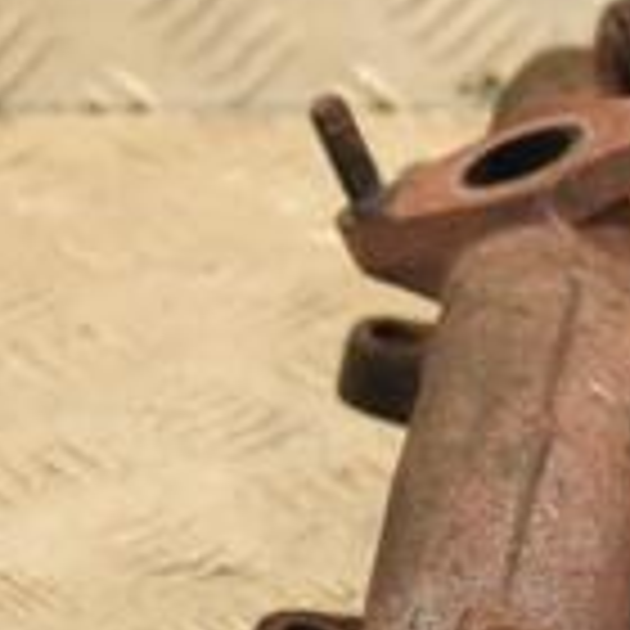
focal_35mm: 246
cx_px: 972
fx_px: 5062
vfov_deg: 7.1
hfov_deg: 7.0
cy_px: 324
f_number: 4.8
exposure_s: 1/160
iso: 800
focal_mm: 45
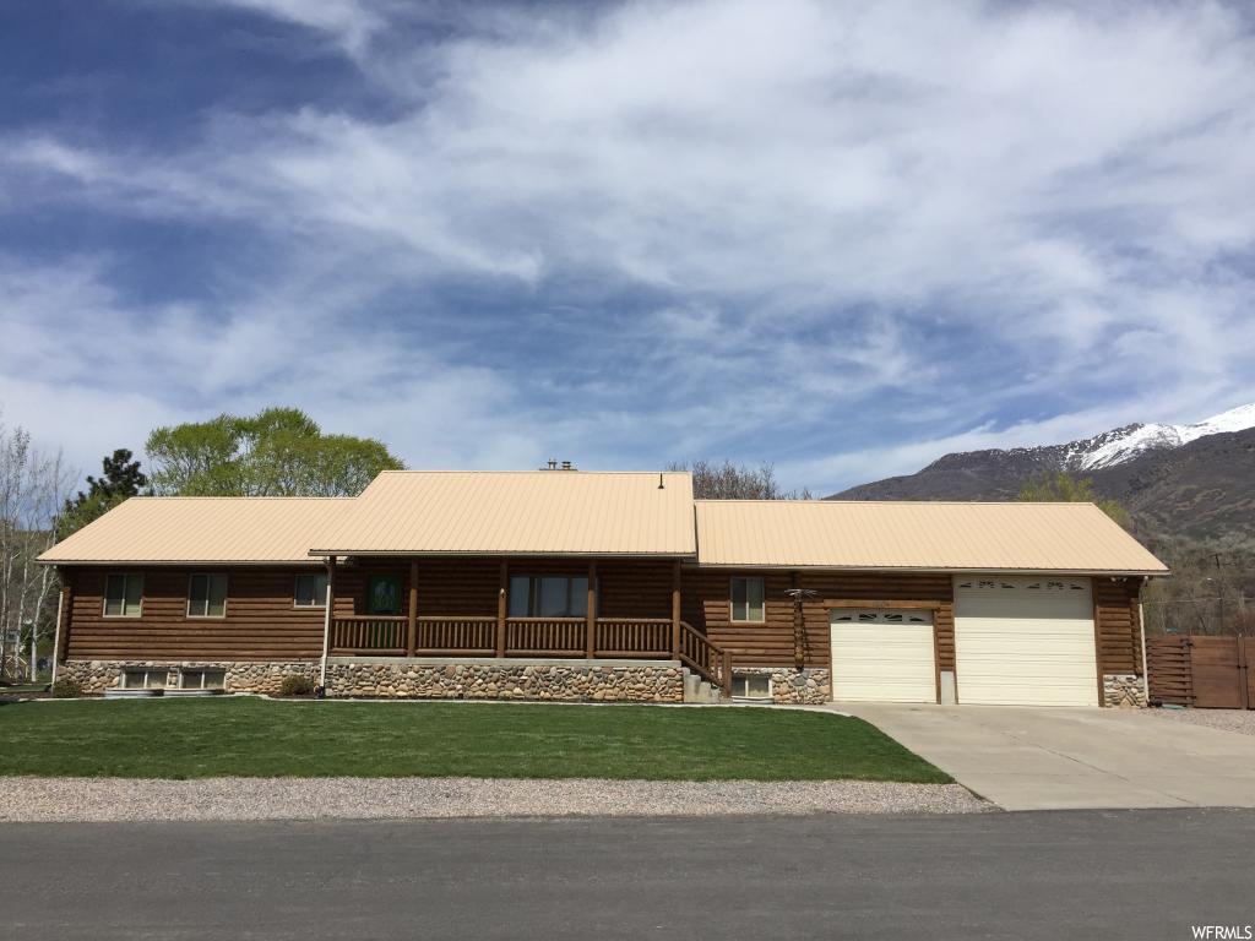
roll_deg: -1.2
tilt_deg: +9.2
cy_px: 470
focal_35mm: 29
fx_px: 1051
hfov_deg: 61.7
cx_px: 628
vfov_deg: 48.2
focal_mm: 4.15
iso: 32
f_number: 2.2
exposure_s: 1/3968
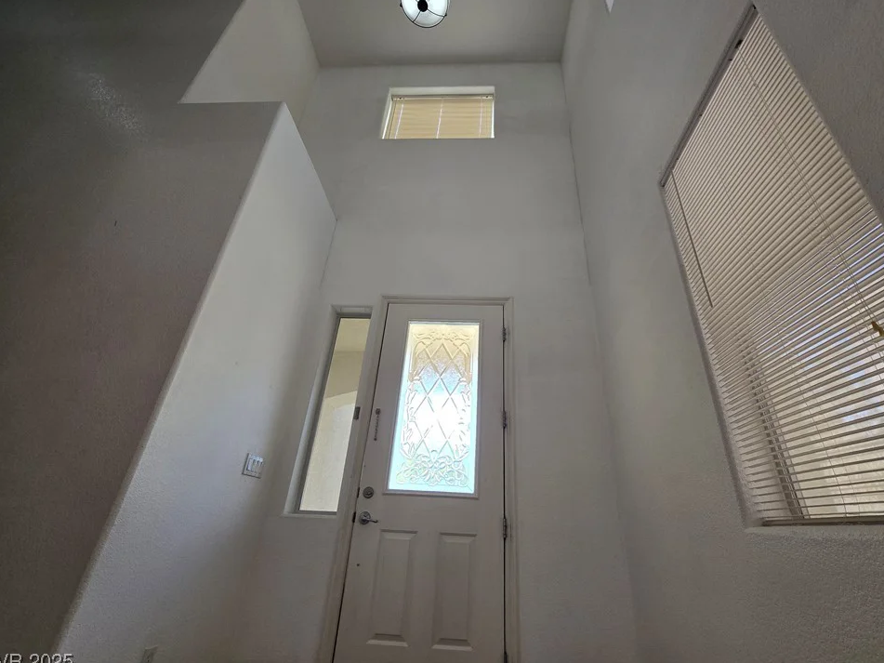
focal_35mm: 14
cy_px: 325
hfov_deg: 102.0
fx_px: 357
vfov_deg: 85.7
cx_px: 455
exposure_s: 1/120
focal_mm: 2.2
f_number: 2.2
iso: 64
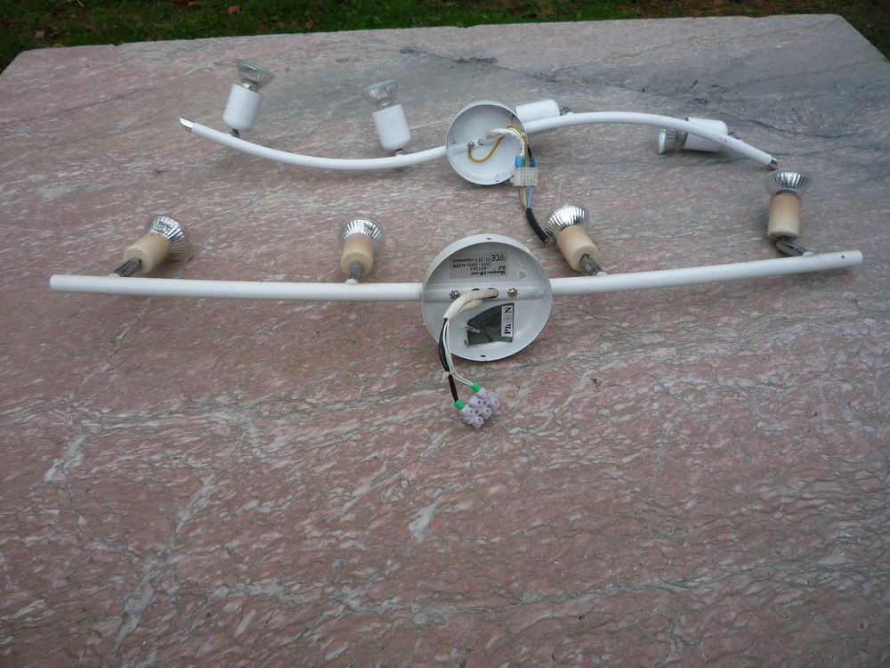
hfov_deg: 60.0
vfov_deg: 46.8
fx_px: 771
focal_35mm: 30
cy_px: 334
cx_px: 445
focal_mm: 5.2
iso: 100
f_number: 4
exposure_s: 1/400
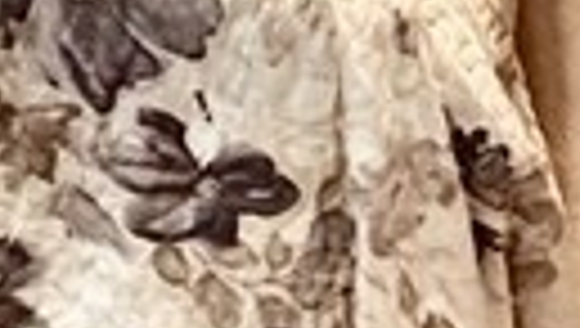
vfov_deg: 8.8
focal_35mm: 121
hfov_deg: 17.4
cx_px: 27
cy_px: -544
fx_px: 1864
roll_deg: +1.4
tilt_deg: -18.3
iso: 400
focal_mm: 2.22
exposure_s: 1/60
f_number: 2.2
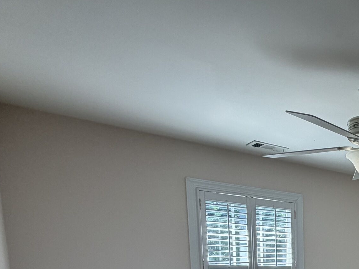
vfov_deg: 31.5
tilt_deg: -8.5
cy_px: 323
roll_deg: -1.9
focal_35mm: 38
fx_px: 394
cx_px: 423
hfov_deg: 37.8
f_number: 2.2
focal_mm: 2.22
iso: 100
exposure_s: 1/121
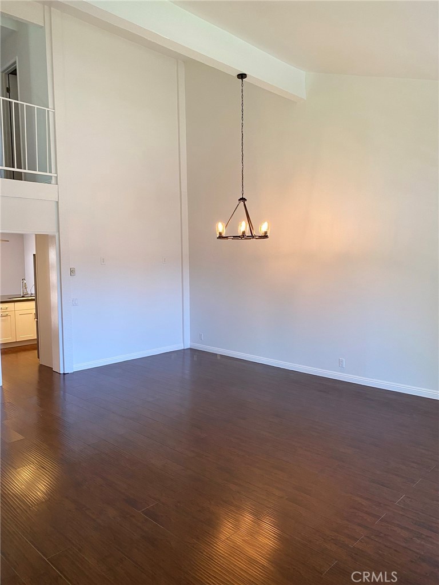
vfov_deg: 67.3
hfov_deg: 53.1
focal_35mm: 26
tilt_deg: -3.7
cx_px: 220
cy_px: 292
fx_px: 440
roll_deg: +1.1
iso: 100
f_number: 1.8
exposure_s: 1/60
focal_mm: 4.25
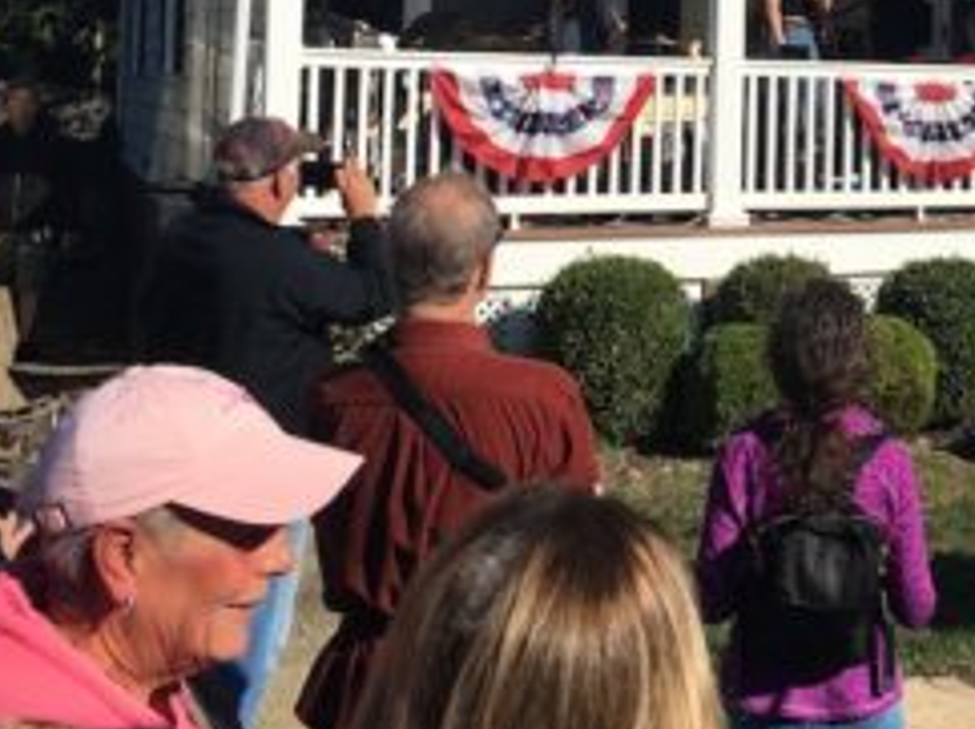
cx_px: 886
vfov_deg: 23.5
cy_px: 26
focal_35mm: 60
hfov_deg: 30.7
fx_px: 1688
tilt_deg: +1.6
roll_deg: -1.1
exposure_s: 1/2849
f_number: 2.2
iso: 25
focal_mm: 4.15
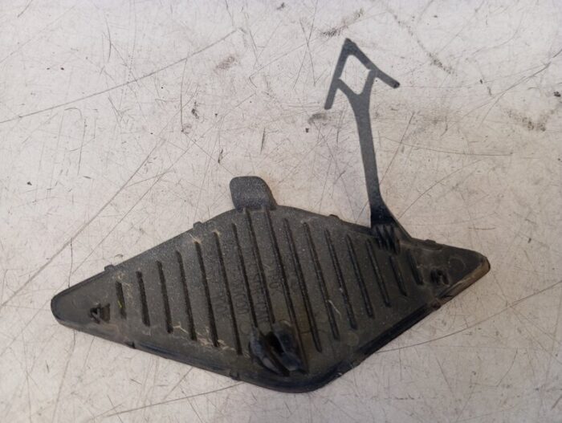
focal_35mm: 28
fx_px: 455
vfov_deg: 49.9
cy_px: 212
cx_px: 281
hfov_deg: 63.4
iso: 219
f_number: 1.8
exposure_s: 1/33.3
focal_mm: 4.22
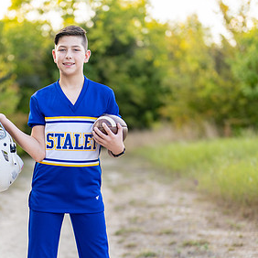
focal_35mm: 99
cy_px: 192
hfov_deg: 17.5
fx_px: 835
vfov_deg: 17.5
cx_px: 72
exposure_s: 1/800
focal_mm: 50
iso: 100
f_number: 1.2
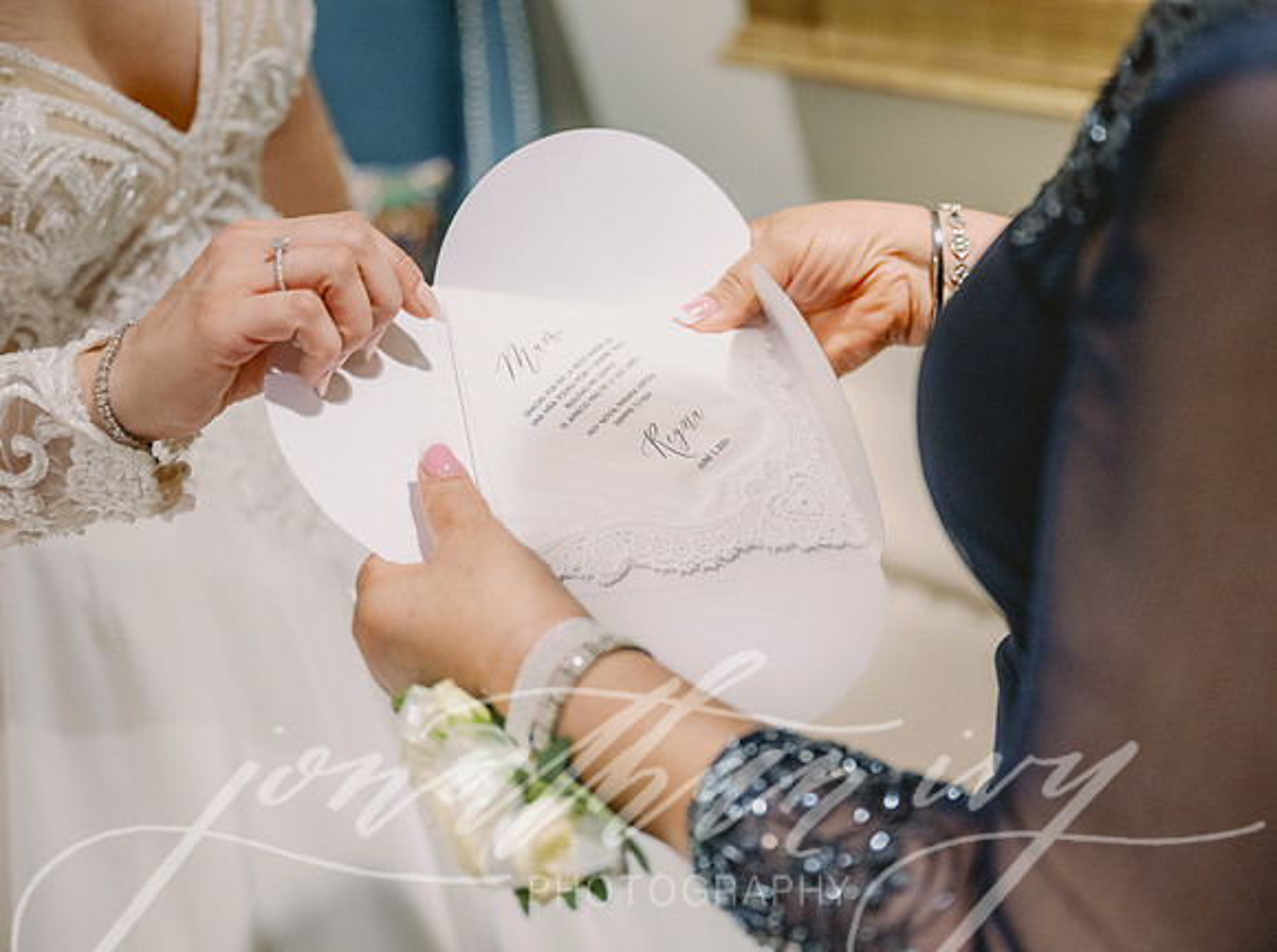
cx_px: 713
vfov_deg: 26.5
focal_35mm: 55
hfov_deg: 35.0
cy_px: 476
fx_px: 2020
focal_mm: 51
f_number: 2.8
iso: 2000
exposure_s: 1/320
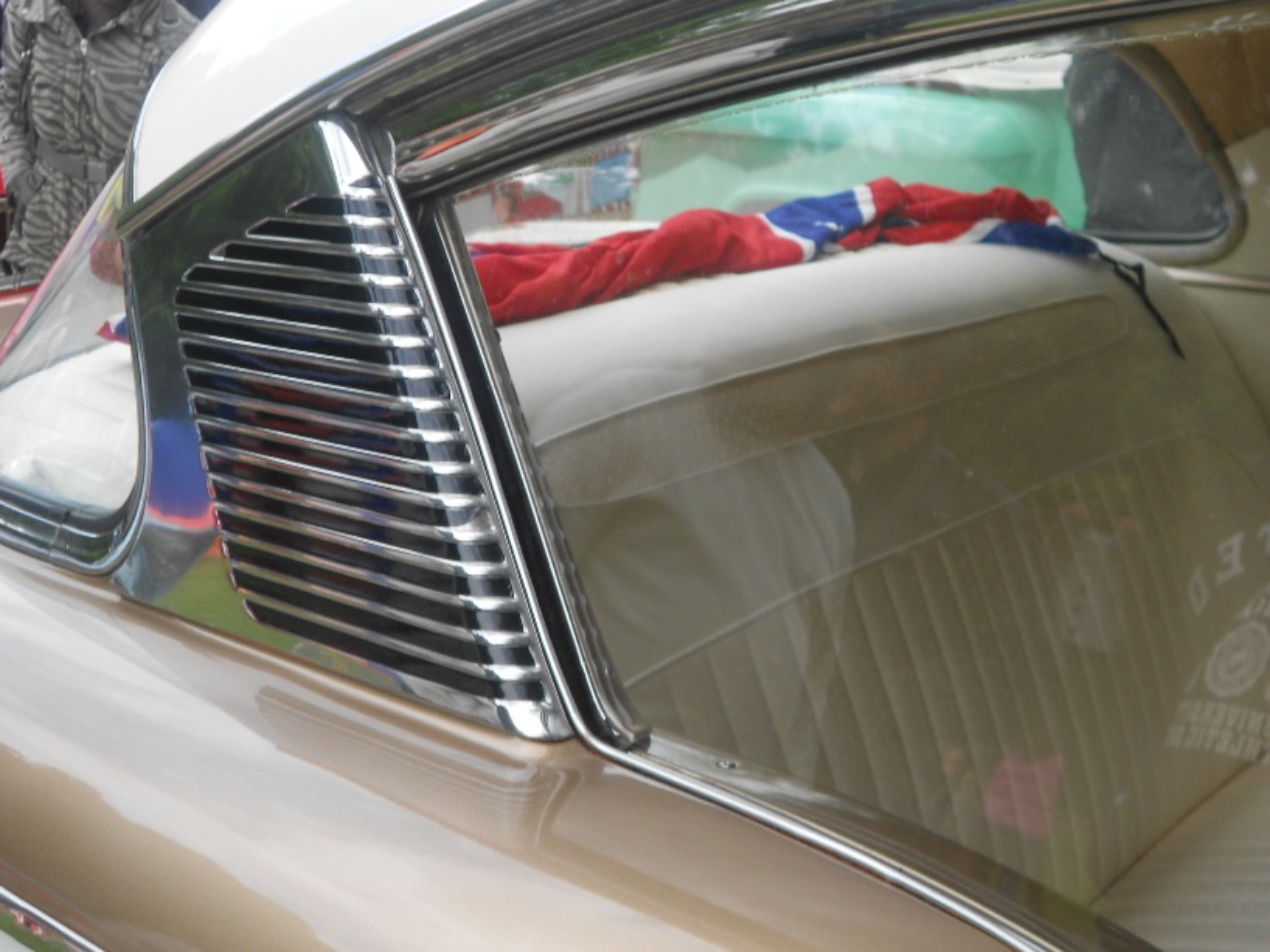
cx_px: 635
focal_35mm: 43
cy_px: 476
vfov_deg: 33.6
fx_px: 1577
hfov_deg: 43.9
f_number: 4.2
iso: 80
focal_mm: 7.9
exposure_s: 1/160
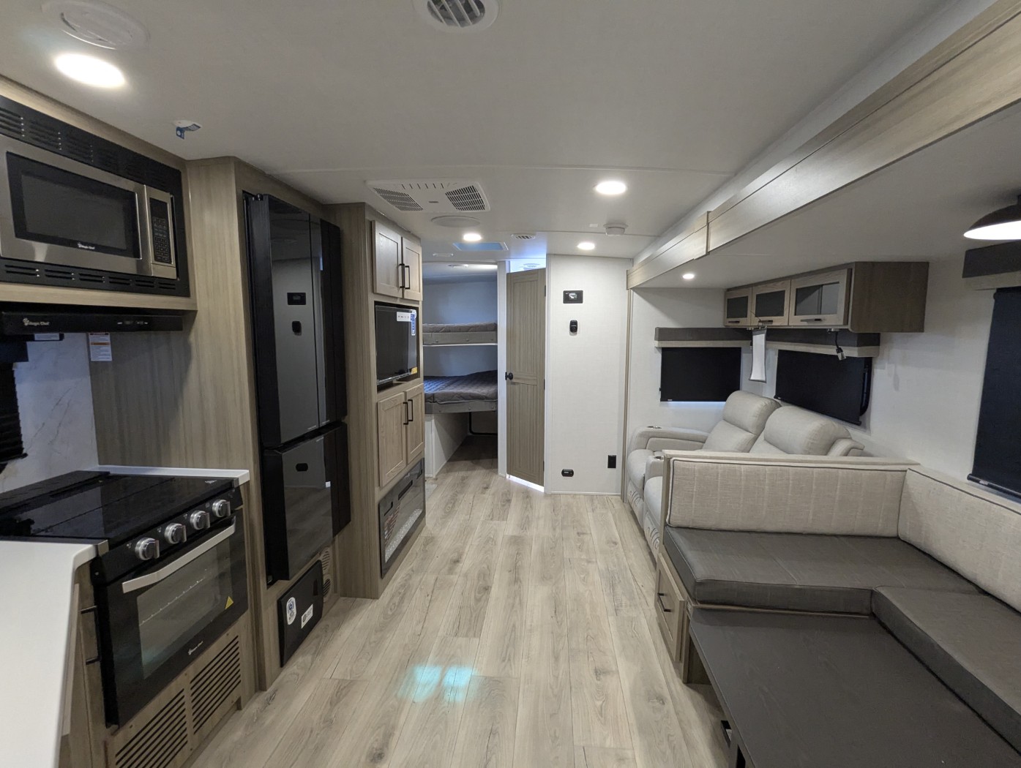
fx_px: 473
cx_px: 510
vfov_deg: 78.2
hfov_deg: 94.4
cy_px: 384
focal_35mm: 16
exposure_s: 1/96.1
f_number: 2.2
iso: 358
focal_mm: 2.35
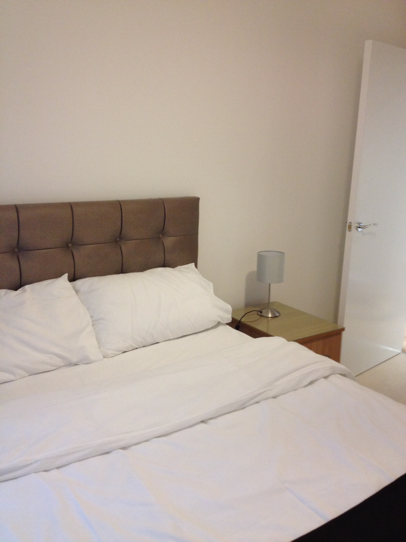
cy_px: 271
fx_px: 547
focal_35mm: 35
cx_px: 203
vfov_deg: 52.6
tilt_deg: -12.7
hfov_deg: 40.7
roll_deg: -2.5
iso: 160
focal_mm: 4.28
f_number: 2.4
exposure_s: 1/20
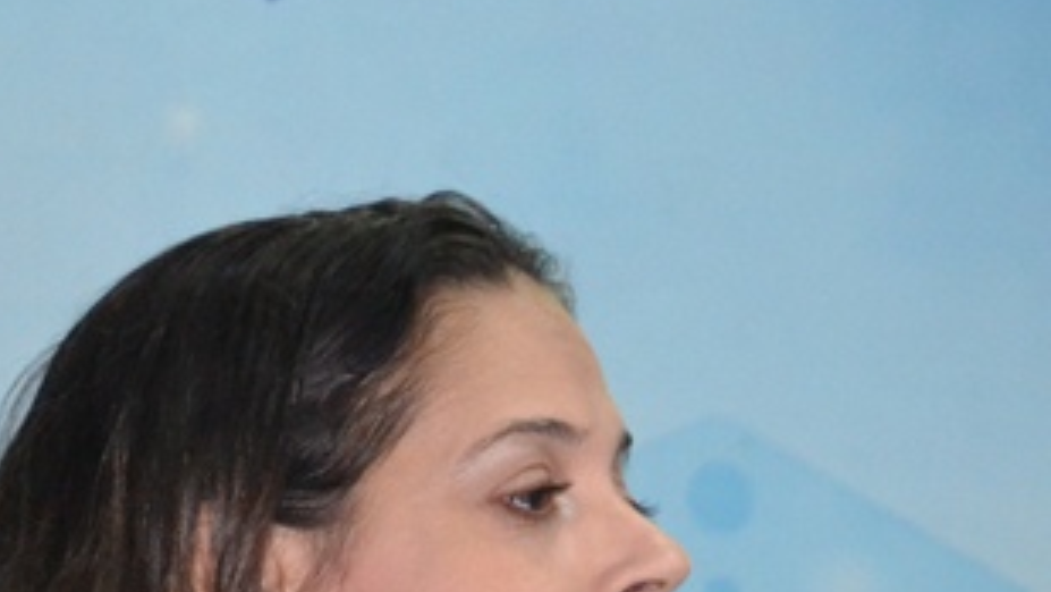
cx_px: 1214
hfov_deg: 9.3
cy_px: 944
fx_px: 6384
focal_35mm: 229
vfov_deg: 5.3
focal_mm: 44
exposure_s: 1/60
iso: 2800
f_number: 5.3
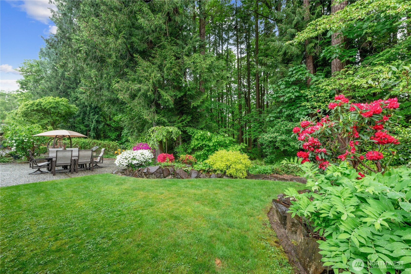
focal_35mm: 14
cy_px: 137
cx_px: 206
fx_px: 160
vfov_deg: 81.2
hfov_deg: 104.2
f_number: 7.1
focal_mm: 14
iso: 640
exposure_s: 1/100
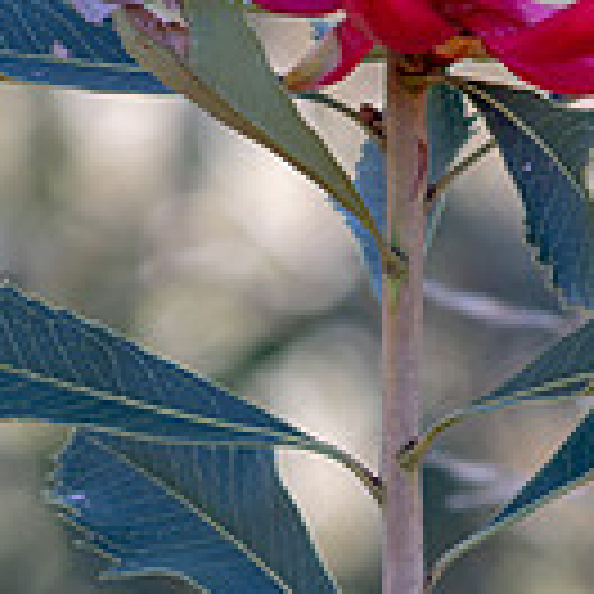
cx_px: 405
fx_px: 16929
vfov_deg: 2.0
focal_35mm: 872
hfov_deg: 2.0
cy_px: 540
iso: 200
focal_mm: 200
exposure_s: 1/60
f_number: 5
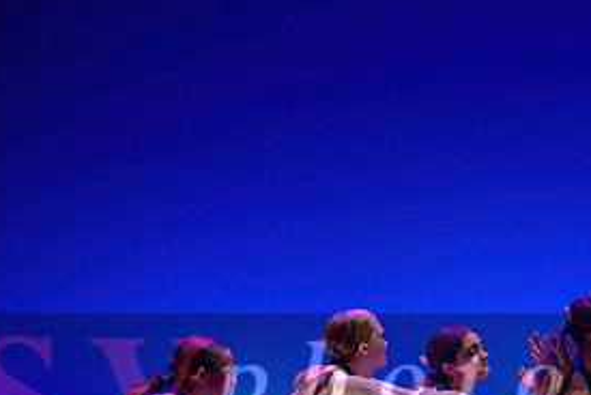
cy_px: 366
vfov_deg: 4.9
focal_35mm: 279
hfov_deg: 7.3
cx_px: 596
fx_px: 4585
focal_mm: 122
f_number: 2.8
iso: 1600
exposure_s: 1/400
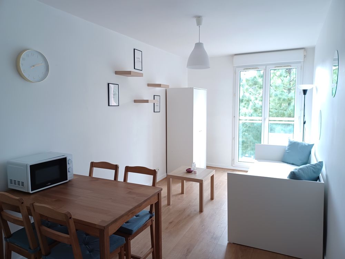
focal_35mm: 25
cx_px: 172
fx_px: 249
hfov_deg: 69.4
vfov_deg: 54.9
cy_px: 130
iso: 200
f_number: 1.8
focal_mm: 4.6
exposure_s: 1/50
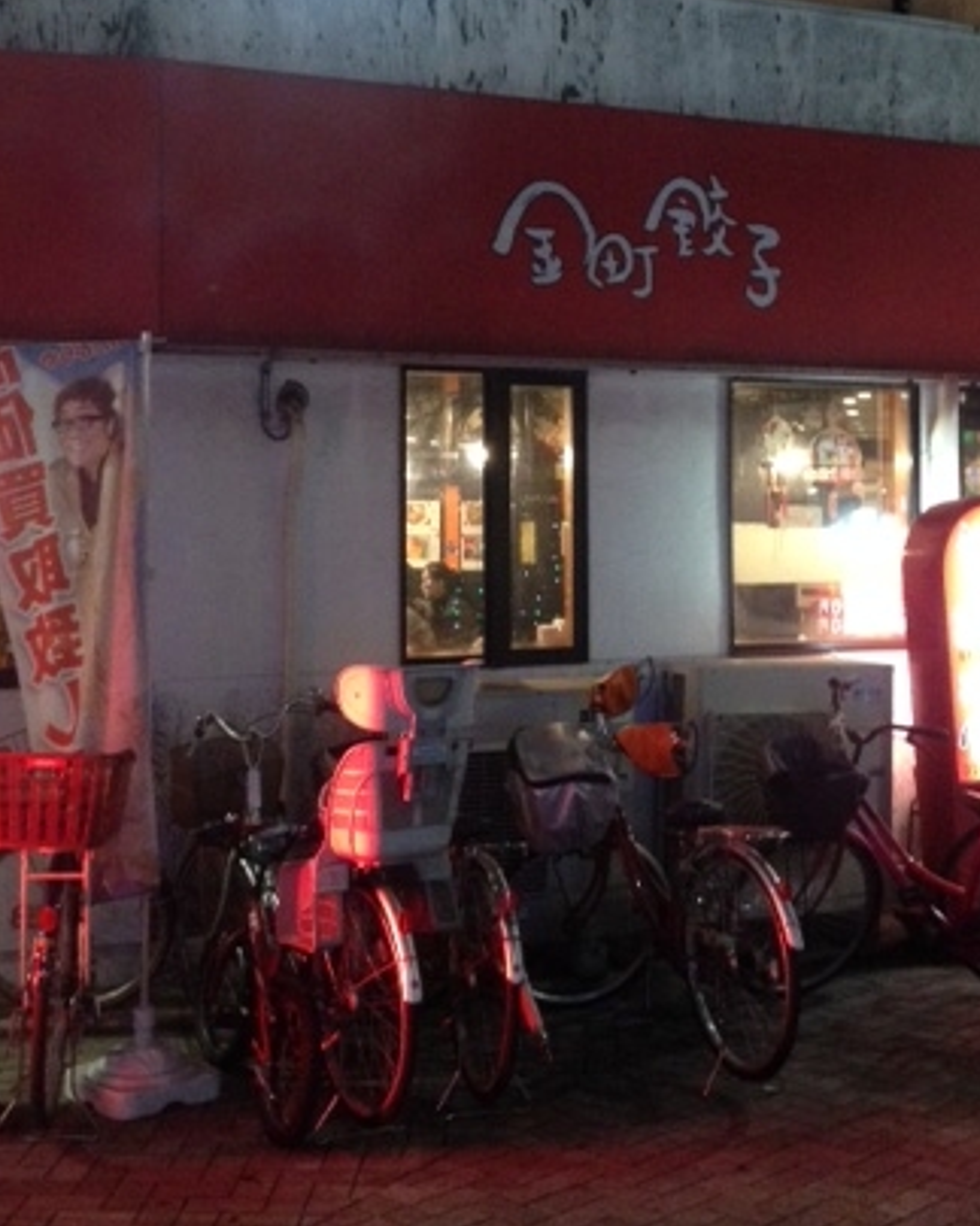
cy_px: 443
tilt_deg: +3.1
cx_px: 507
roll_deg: +0.3
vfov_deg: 36.4
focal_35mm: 51
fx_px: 1850
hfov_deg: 29.7
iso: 400
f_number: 2.4
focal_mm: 4.12
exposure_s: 1/15
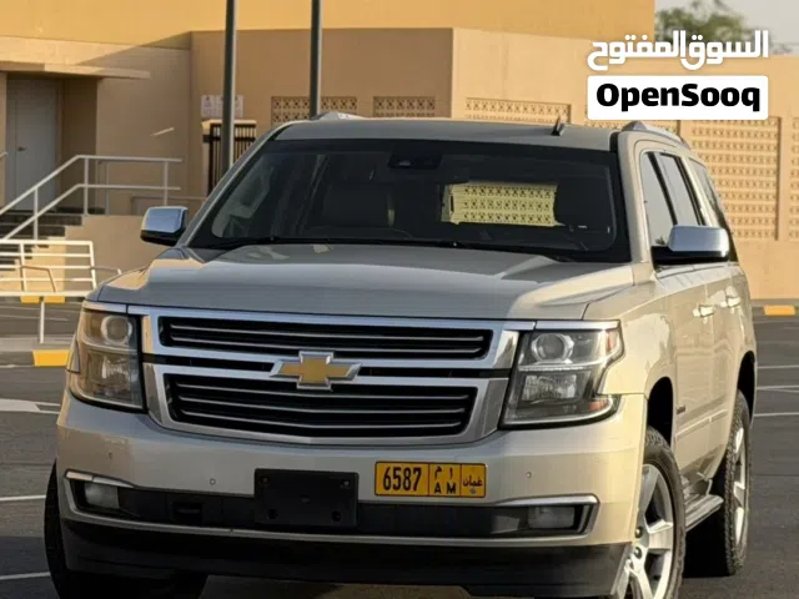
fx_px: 1108
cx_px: 400
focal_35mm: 48
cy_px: 300
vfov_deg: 30.3
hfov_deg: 39.7
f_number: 1.78
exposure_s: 1/2273
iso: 80
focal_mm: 6.76
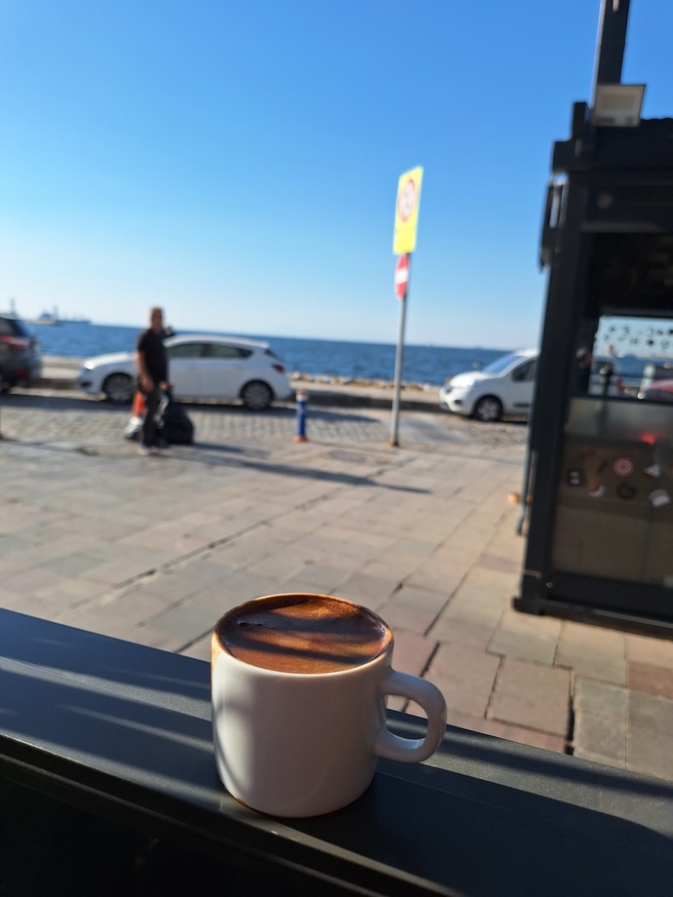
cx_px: 336
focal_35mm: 23
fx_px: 596
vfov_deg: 73.9
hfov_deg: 58.9
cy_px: 448
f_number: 1.8
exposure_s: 1/3175
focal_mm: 5.54
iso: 40
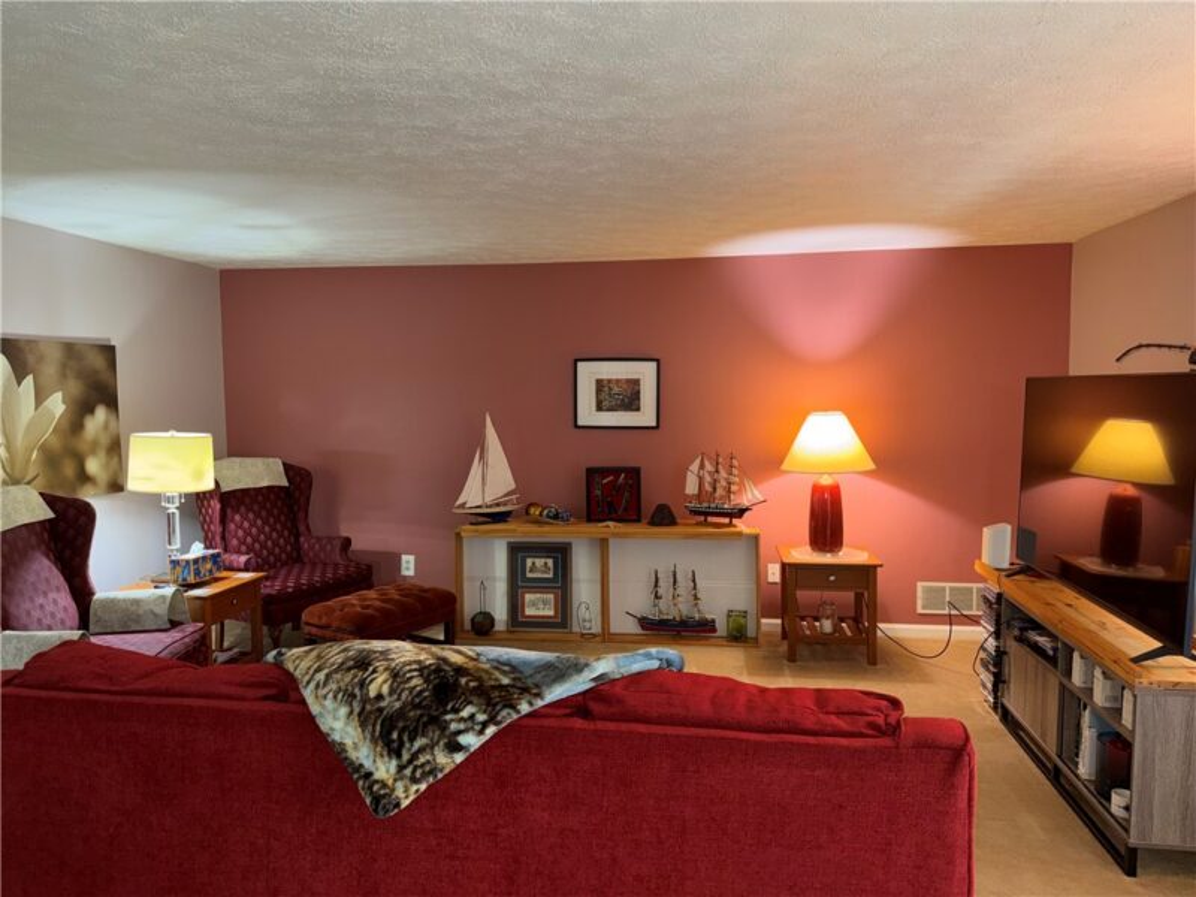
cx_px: 598
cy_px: 448
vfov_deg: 56.8
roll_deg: +0.6
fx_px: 829
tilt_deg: -4.0
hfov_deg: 71.6
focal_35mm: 24
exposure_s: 1/17
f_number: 1.78
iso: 64
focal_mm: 6.76
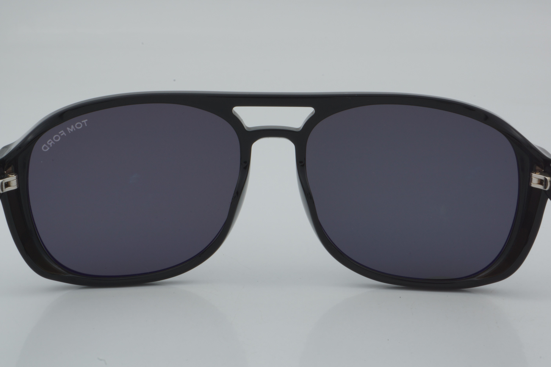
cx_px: 276
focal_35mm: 82
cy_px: 184
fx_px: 1263
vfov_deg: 16.6
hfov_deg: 24.6
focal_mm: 55
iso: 100
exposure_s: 1/4
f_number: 32
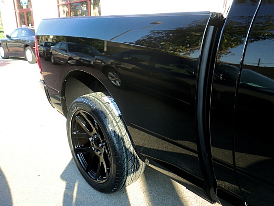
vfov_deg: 45.4
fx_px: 245
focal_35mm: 31
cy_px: 103
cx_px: 137
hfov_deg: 58.4
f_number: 2.8
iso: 64
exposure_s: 1/100
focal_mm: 5.58
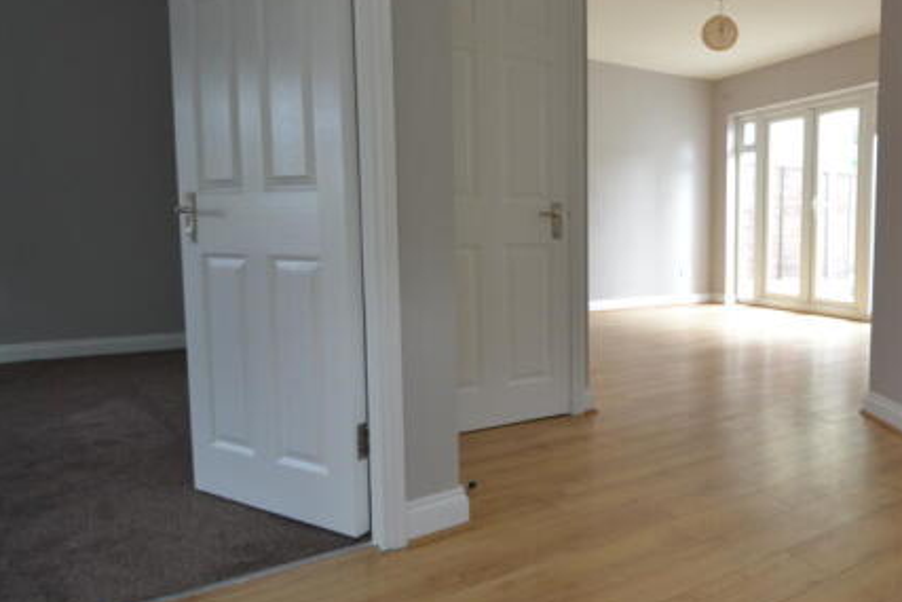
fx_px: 576
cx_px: 688
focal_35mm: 23
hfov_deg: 70.4
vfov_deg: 55.0
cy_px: 265
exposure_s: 1/40
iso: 400
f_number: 4
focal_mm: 10
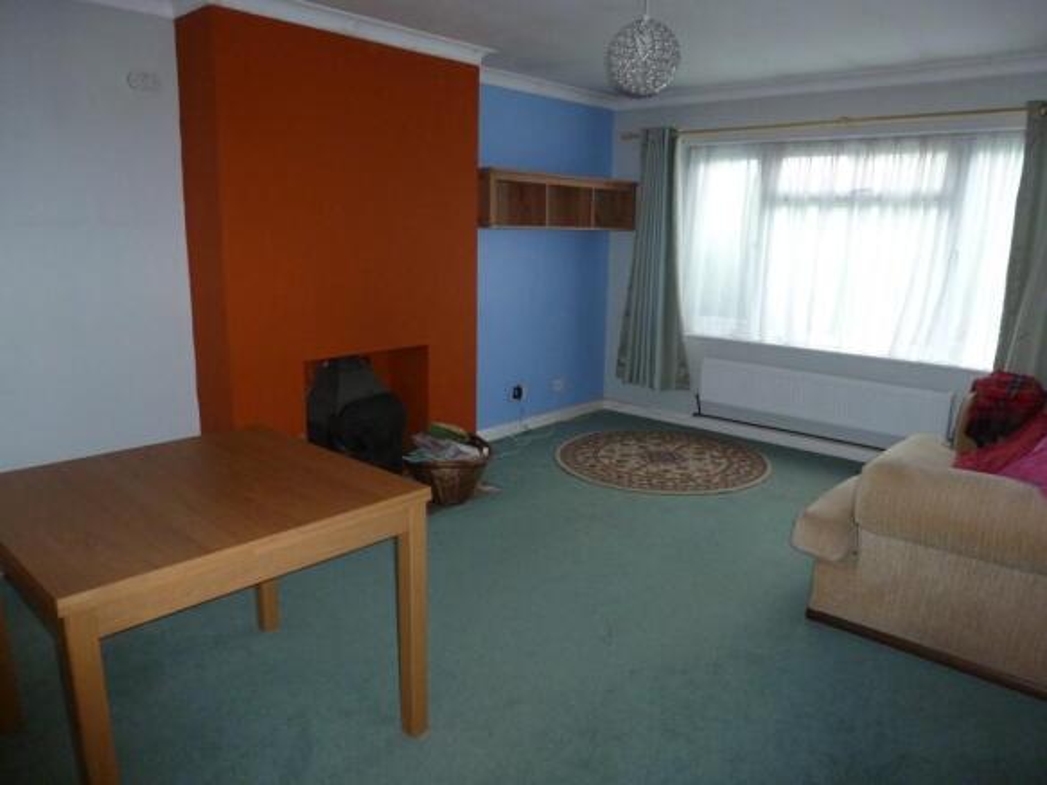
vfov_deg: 56.8
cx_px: 524
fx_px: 726
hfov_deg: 71.6
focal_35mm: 24
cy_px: 392
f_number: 3.3
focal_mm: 4.3
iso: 320
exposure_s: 1/60
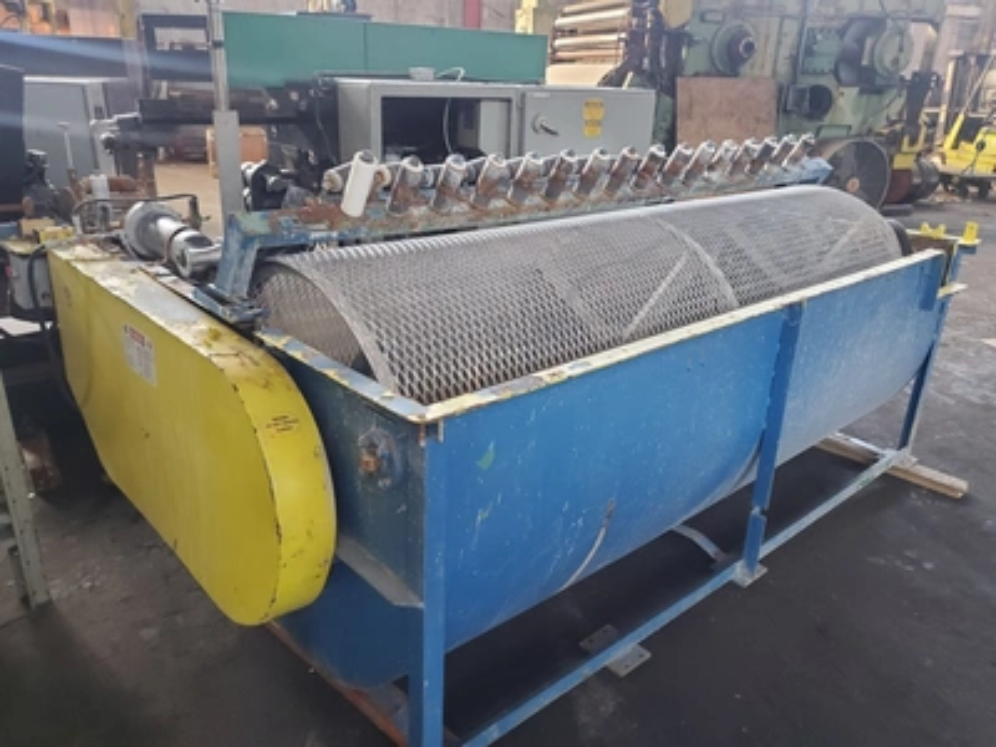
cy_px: 374
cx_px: 498
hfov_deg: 67.3
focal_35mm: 26
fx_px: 748
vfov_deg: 53.1
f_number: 1.5
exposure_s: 1/39
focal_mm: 4.3
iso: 320
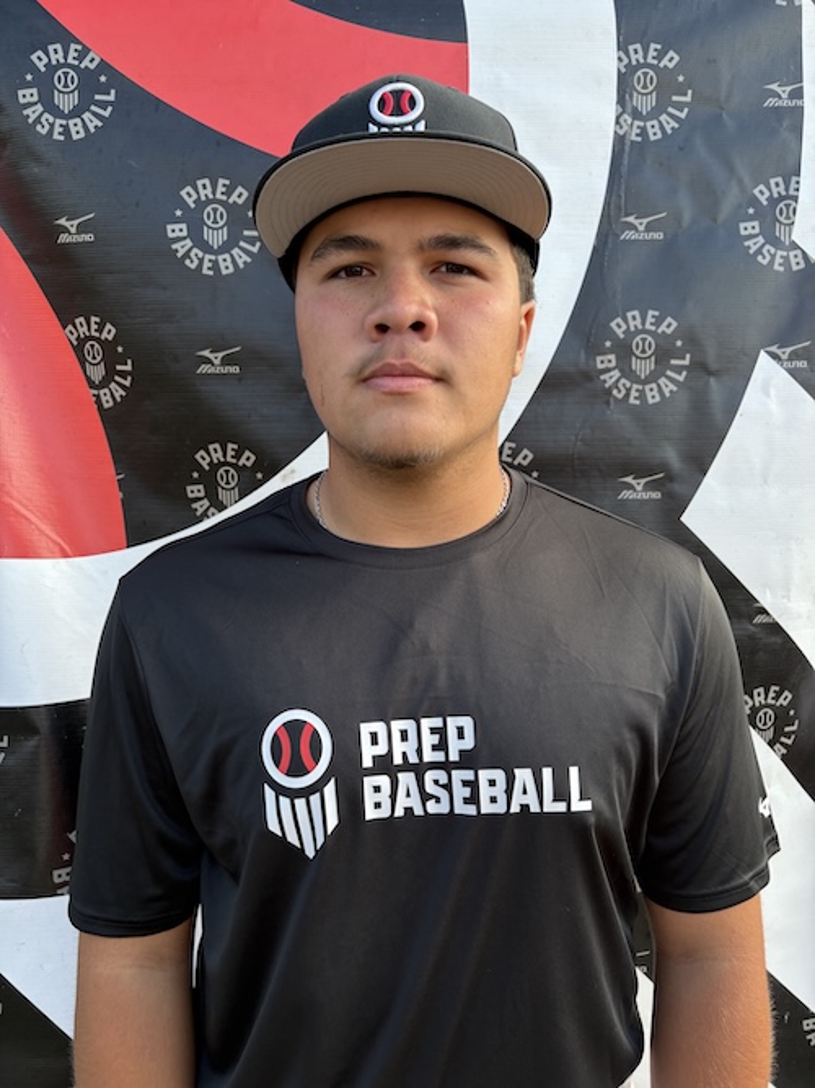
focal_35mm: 26
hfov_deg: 53.0
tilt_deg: -6.6
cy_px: 544
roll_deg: -1.5
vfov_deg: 67.3
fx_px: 816
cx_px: 408
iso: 50
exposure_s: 1/354
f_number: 1.6
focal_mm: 5.96
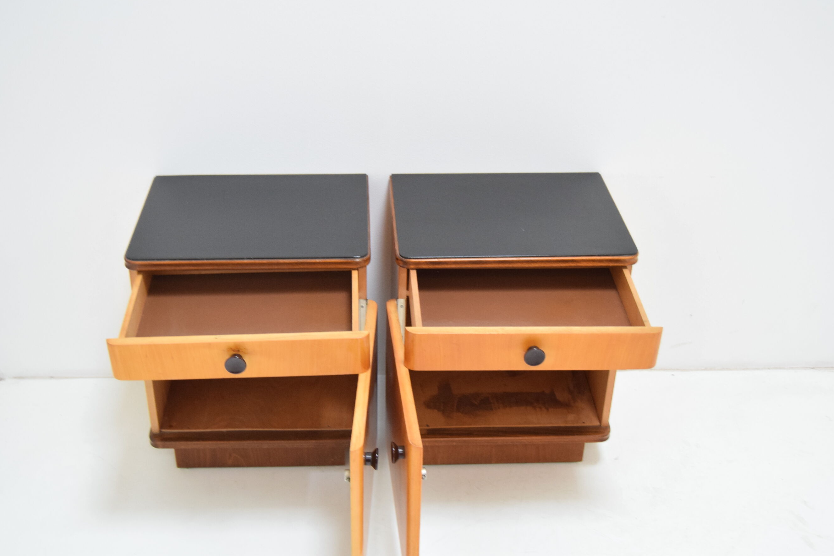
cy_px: 310
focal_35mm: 44
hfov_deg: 44.5
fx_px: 1019
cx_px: 392
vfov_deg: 30.5
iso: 1600
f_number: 4
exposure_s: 1/30
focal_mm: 26
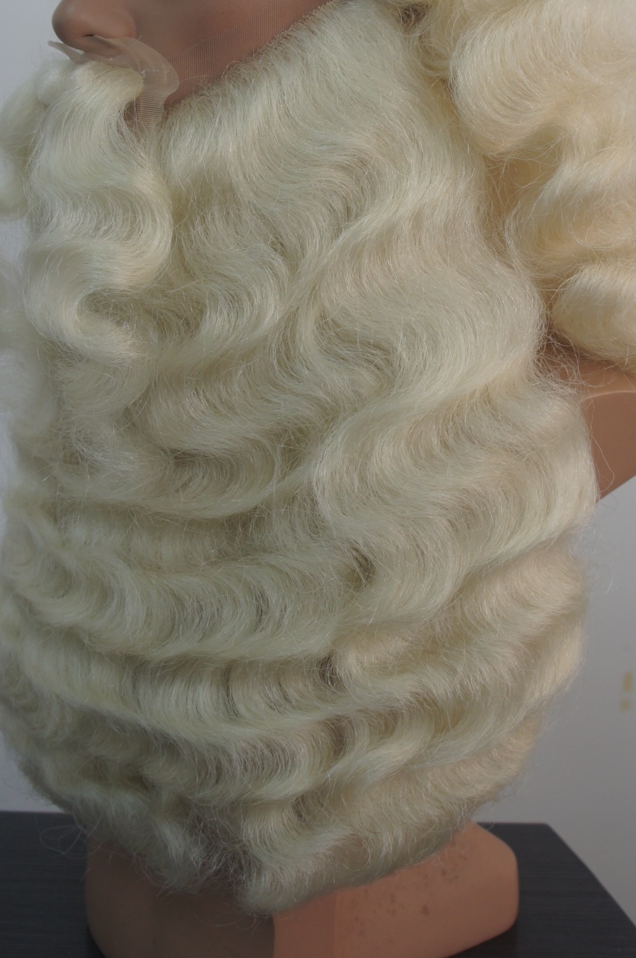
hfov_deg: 23.7
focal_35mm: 57
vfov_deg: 34.3
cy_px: 224
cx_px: 328
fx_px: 1514
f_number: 4
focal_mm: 22
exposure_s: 1/40
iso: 200
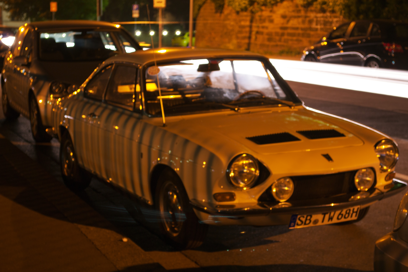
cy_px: 136
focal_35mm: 72
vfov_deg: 18.9
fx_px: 816
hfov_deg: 28.1
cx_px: 204
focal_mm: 48
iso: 100
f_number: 5.6
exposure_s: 15
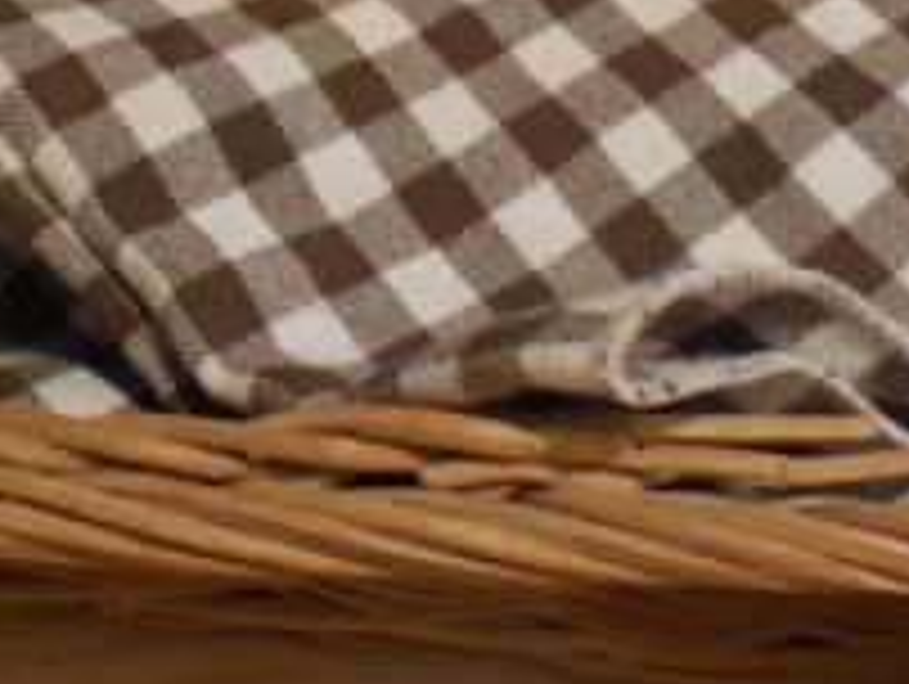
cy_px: -180
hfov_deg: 19.8
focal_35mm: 99
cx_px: 428
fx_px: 2603
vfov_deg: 14.4
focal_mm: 4.5
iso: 400
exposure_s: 1/25
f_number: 3.1
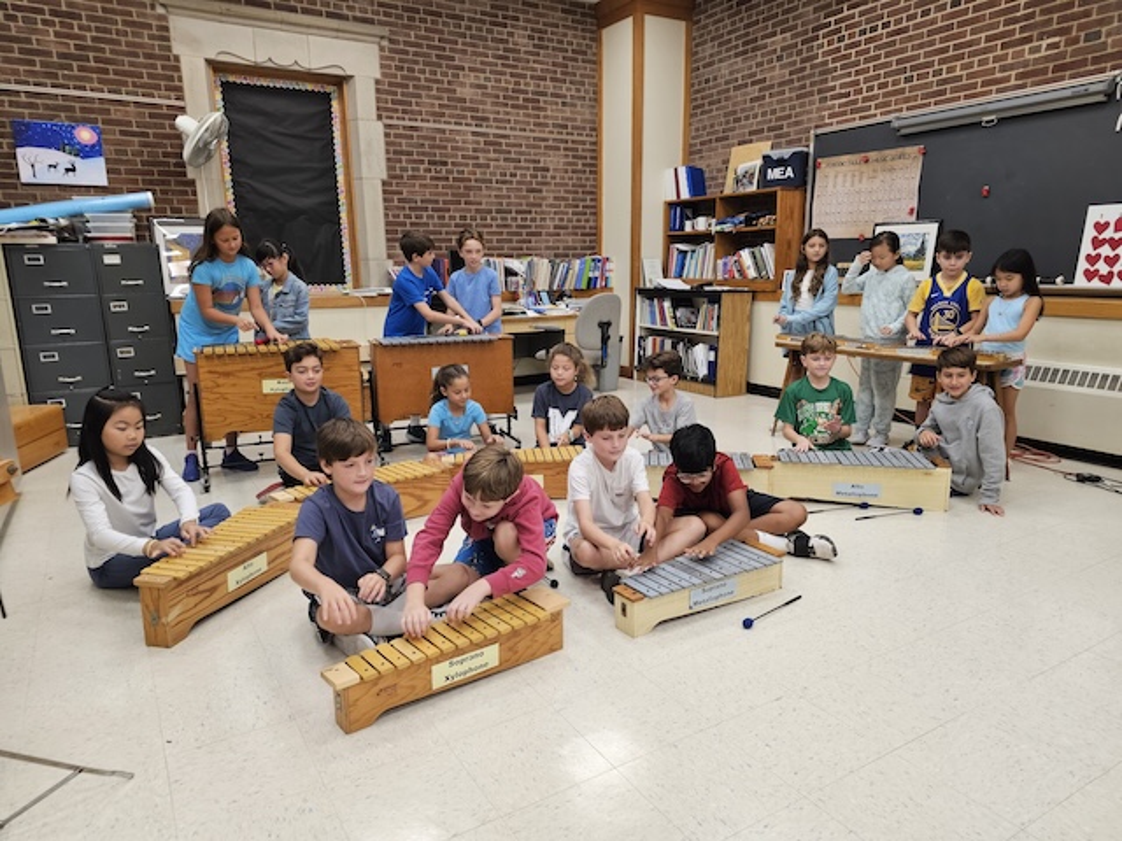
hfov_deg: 73.9
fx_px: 745
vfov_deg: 58.9
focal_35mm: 23
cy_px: 420
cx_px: 561
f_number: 1.7
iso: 160
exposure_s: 1/120
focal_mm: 6.3
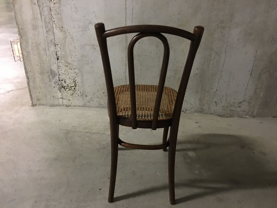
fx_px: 232
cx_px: 138
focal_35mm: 29
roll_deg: -2.6
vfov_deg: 48.2
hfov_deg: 61.7
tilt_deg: -27.1
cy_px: 104
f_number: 2.2
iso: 125
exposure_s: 1/4
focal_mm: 4.15
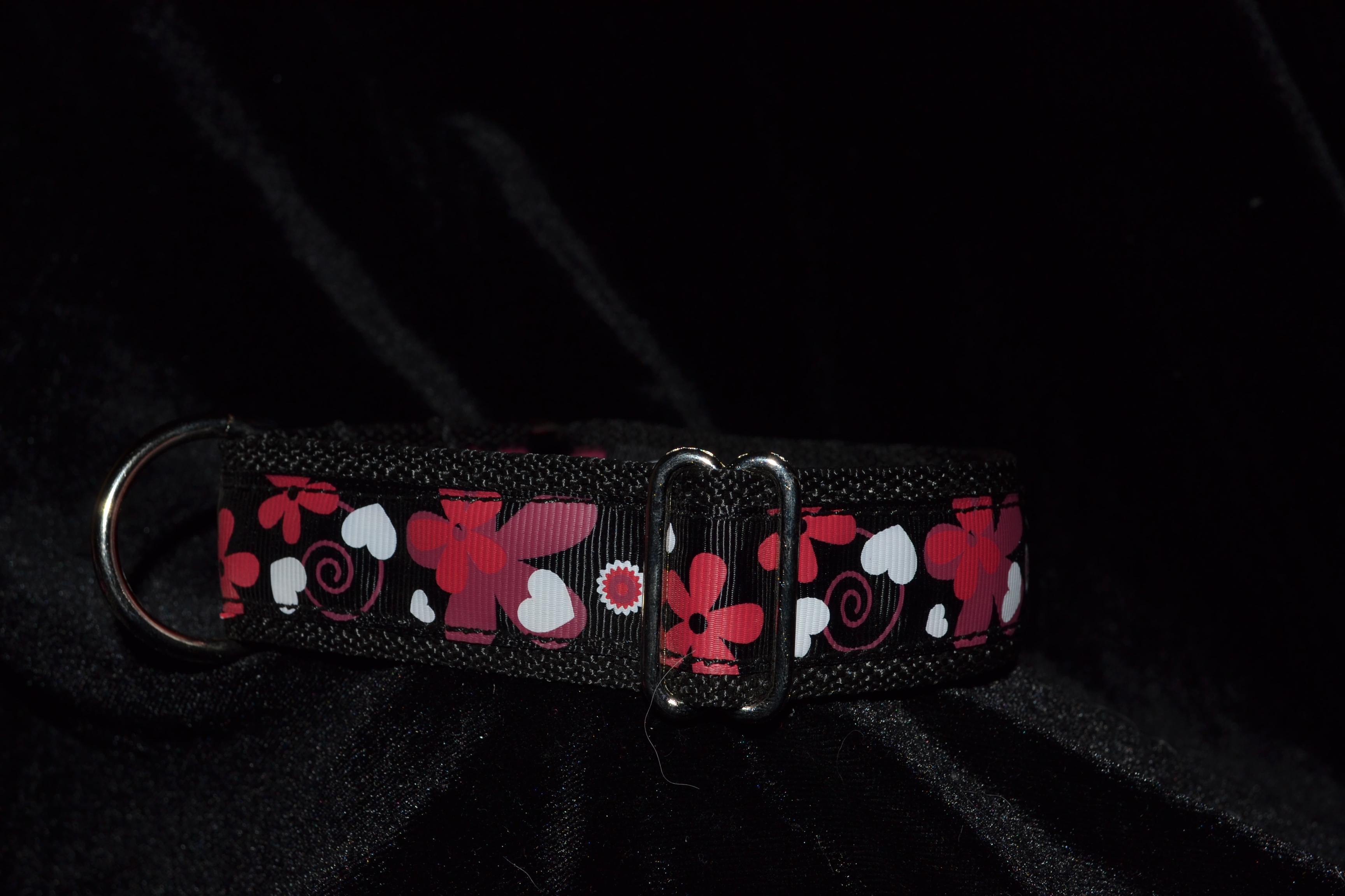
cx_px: 672
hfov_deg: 43.6
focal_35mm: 45
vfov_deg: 29.9
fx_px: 1681
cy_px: 448
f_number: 8
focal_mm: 30
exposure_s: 1/60
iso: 100
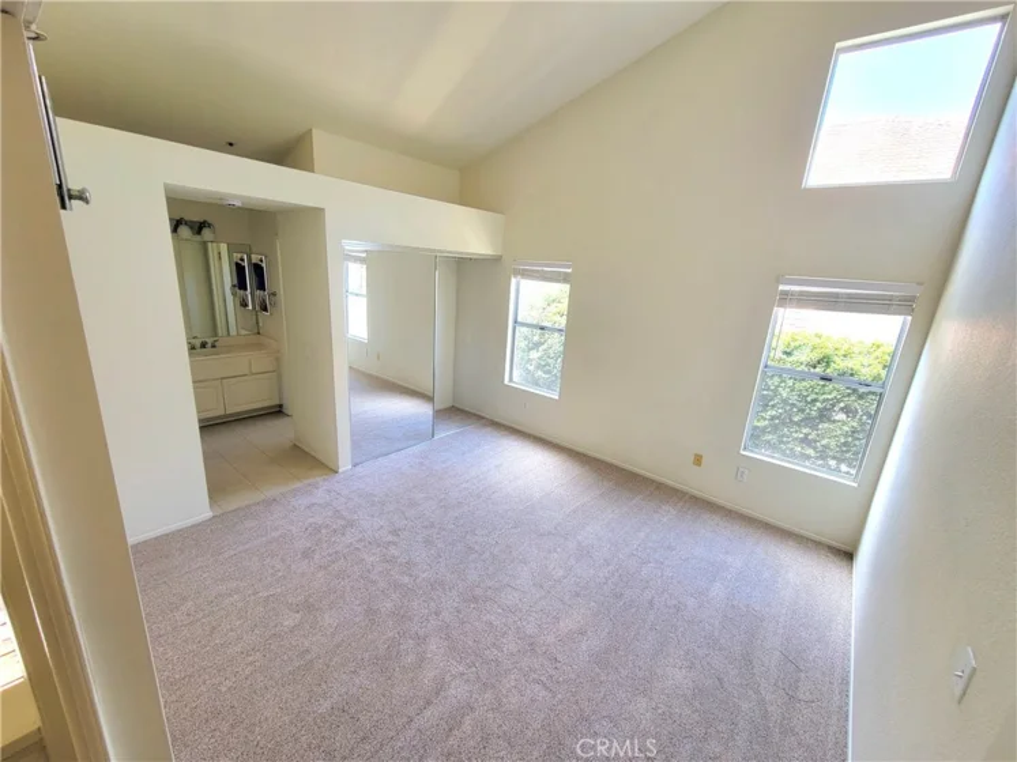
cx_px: 508
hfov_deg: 106.2
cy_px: 381
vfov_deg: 89.9
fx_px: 382
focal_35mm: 13
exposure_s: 1/60.2
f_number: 2.2
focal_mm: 2.2
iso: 80
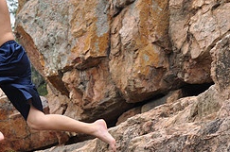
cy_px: 98
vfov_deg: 7.3
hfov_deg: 10.9
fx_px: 1186
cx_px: -26
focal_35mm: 186
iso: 400
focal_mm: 52
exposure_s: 1/1250
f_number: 5.6
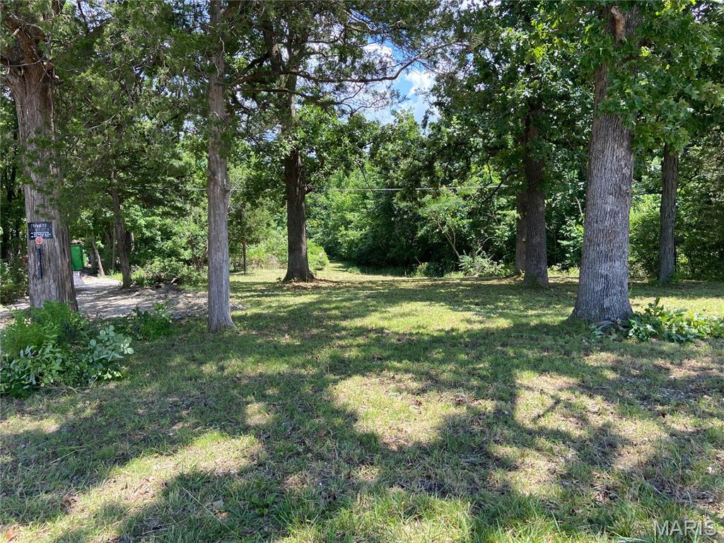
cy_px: 272
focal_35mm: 26
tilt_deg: -8.6
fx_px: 544
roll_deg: +2.8
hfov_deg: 67.3
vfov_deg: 53.1
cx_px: 362
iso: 32
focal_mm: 4.25
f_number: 1.8
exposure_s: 1/519
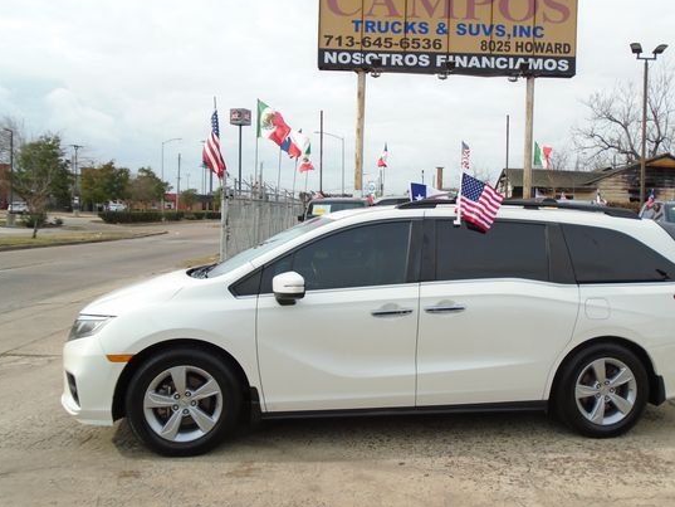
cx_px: 393
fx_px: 605
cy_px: 229
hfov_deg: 58.0
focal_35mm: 31
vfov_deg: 45.4
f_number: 8
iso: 100
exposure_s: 1/1250
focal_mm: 4.6
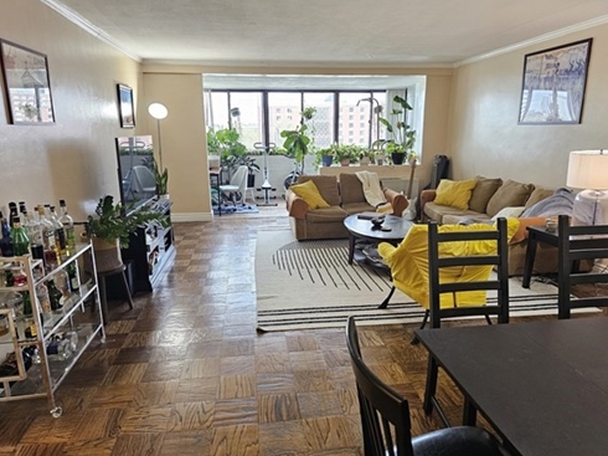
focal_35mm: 24
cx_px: 302
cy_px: 232
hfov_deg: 71.6
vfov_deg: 56.8
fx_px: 421
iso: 500
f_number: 1.7
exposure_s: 1/120
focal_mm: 6.3
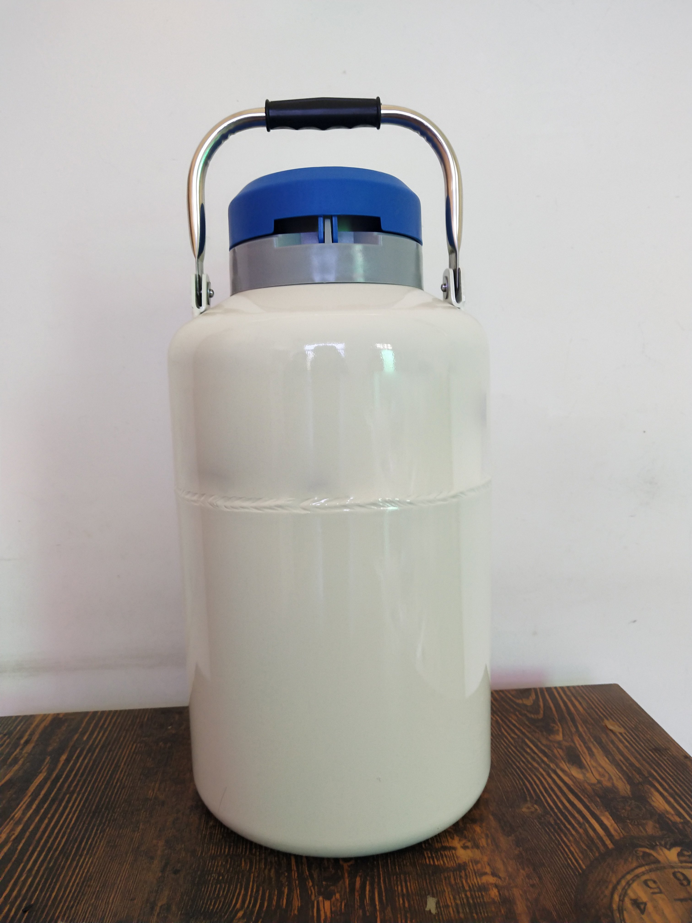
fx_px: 800
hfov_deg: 46.8
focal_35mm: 30
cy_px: 462
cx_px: 346
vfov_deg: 60.0
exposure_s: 1/50
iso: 166
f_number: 1.8
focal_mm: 3.95
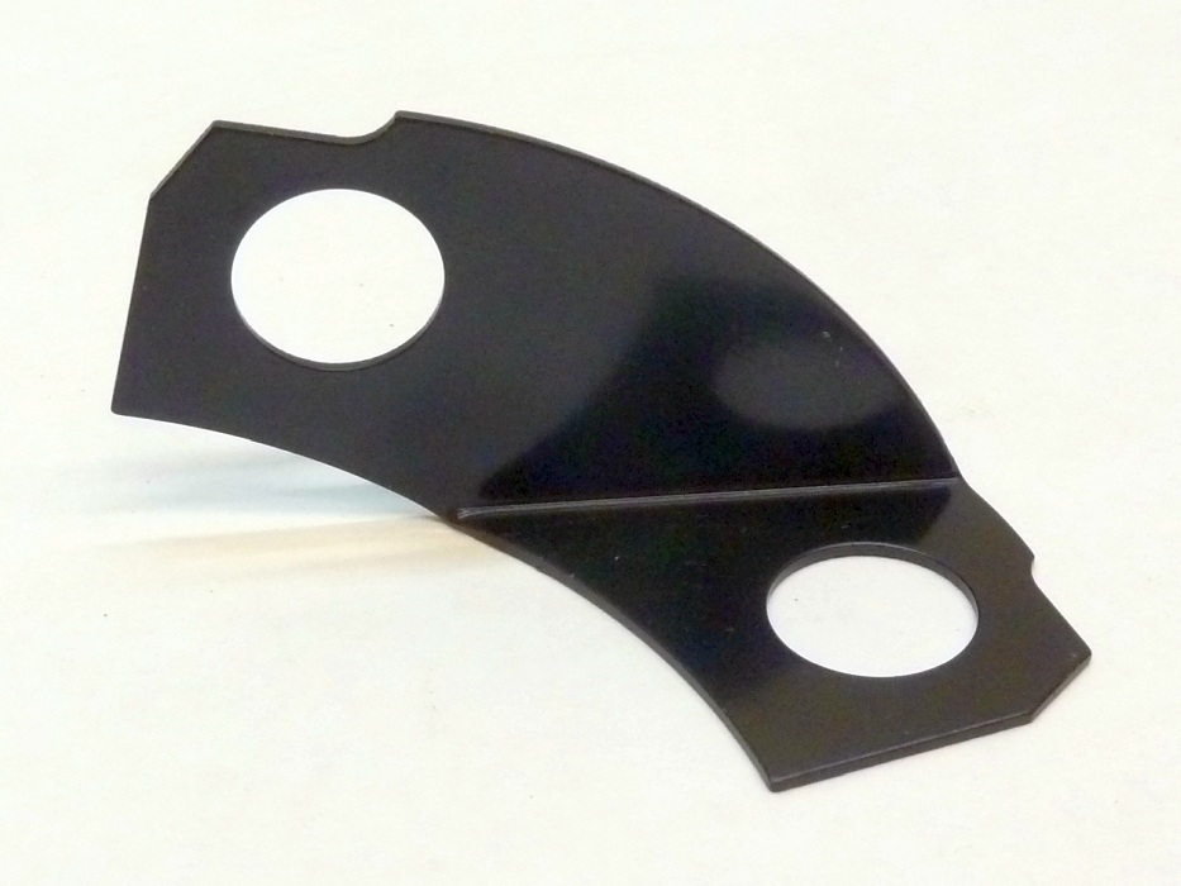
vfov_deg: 40.7
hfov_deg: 52.6
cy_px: 443
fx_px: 1194
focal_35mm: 35
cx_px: 590
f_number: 3.5
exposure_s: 1/30
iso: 400
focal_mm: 5.7
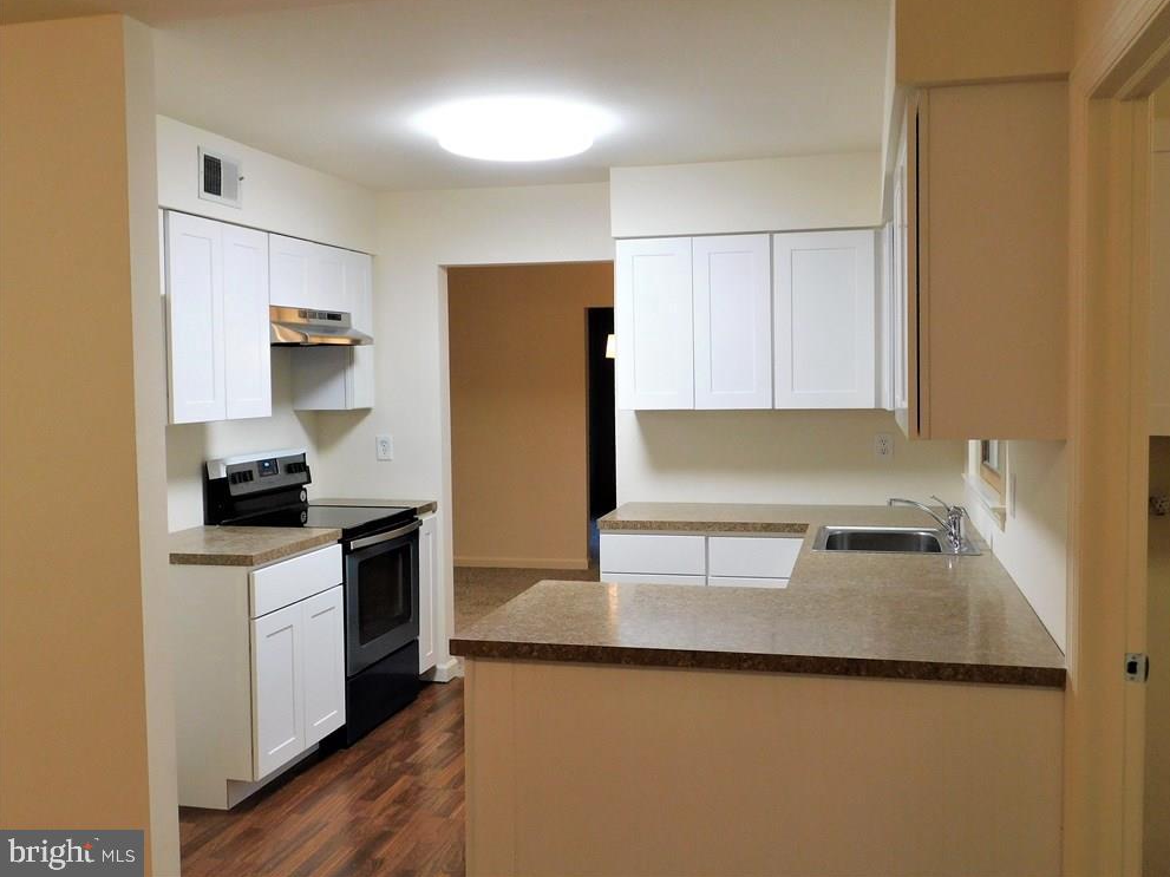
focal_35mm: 31
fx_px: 1048
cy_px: 426
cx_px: 602
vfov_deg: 45.4
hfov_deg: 58.3
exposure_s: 1/30
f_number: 3.2
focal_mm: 5.3
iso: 220
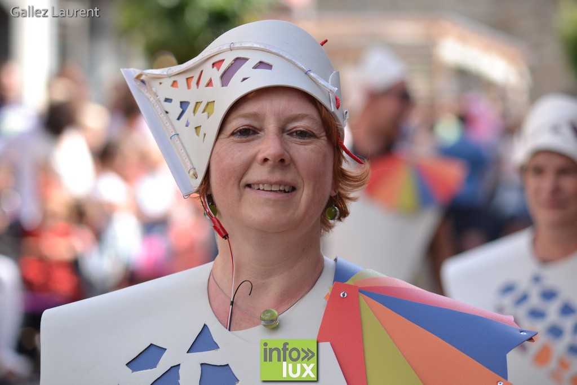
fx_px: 2212
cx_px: 288
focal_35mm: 138
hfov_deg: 14.9
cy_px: 192
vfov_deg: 9.9
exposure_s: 1/400
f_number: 3.2
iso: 100
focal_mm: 92
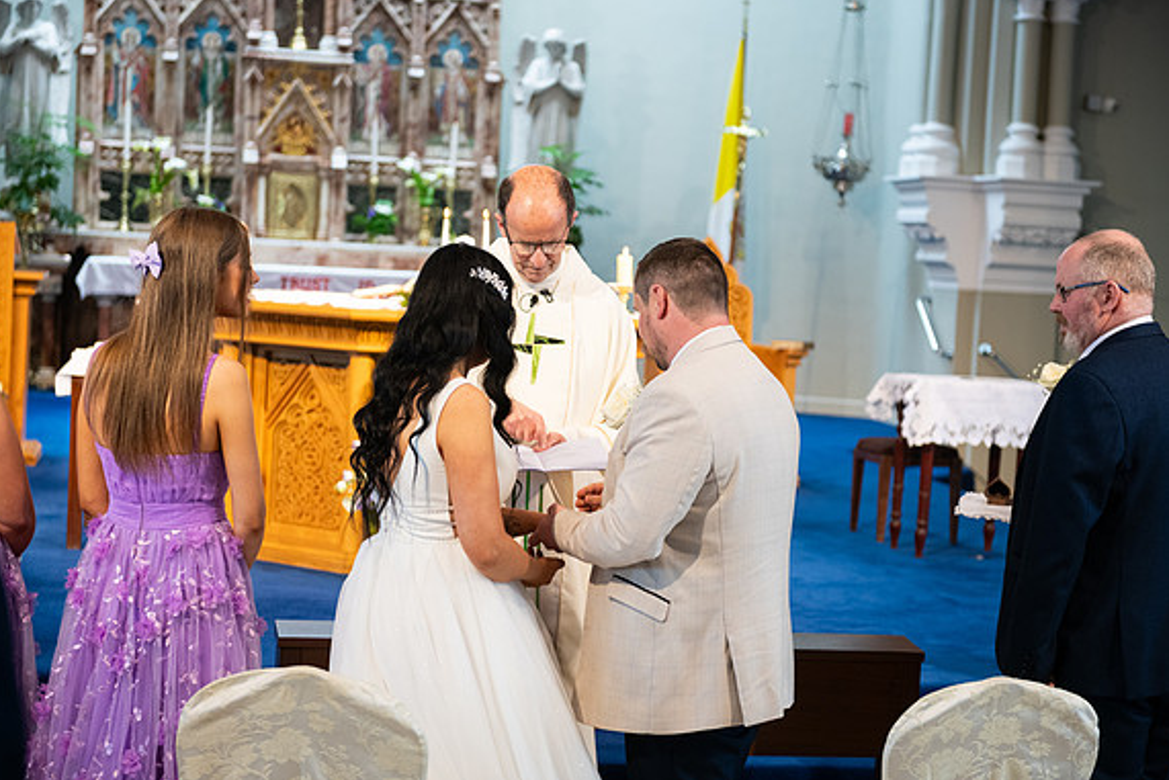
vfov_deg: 20.3
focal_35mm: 67
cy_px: 388
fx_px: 2176
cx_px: 579
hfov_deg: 30.1
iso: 800
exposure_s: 1/160
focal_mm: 66
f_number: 3.5
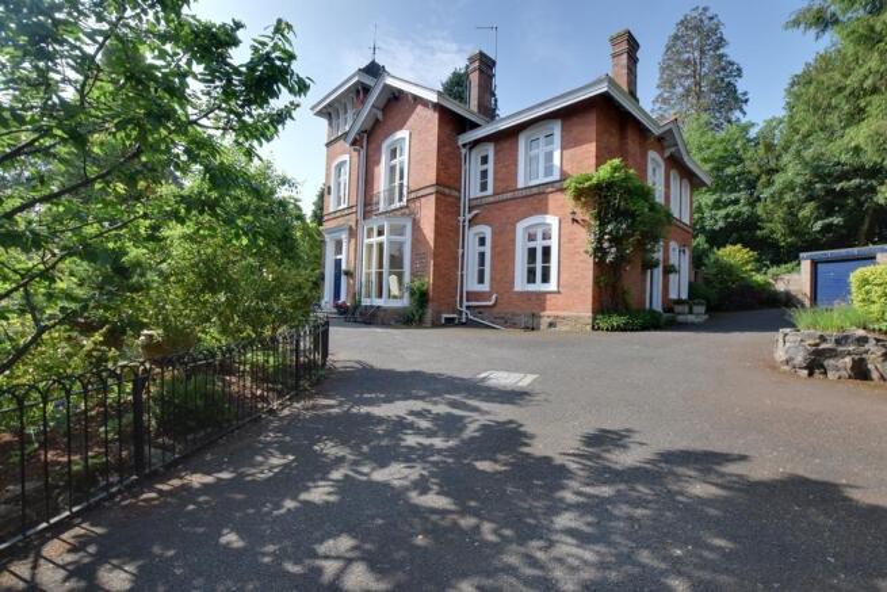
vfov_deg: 77.4
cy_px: 296
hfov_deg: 100.4
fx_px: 370
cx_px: 444
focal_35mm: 15
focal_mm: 10
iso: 1600
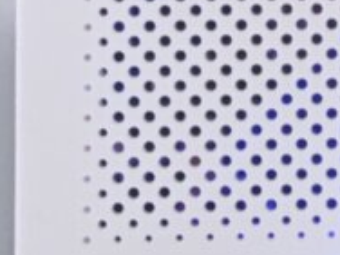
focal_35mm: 174
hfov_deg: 10.7
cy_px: -154
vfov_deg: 8.3
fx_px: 1709
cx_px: 591
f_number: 2.2
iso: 399
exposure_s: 1/20
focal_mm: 3.43
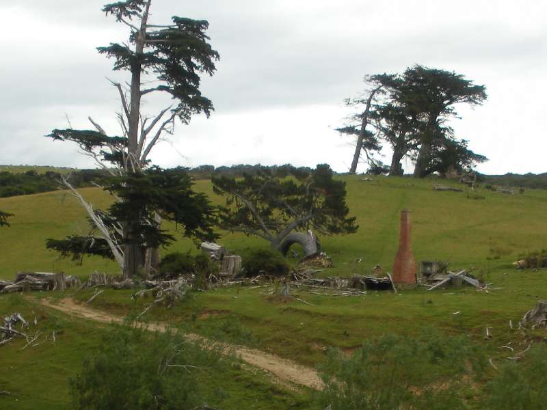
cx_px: 274
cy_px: 205
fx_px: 553
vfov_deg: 40.7
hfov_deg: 52.6
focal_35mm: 35
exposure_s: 1/534
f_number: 3.5
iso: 64
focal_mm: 6.3
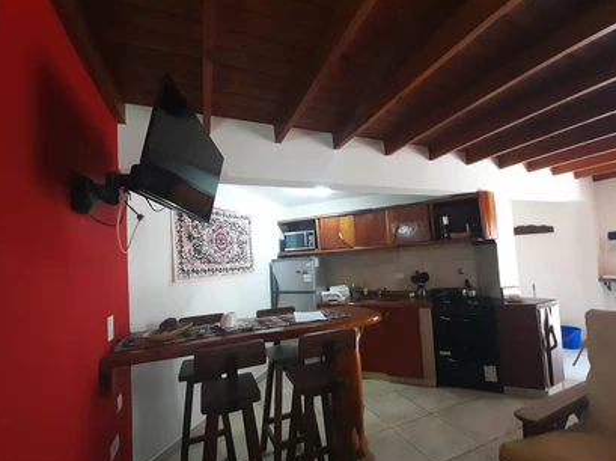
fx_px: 249
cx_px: 301
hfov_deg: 102.1
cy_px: 246
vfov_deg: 85.5
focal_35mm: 14
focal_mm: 1.42
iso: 400
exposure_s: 1/20
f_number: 2.2
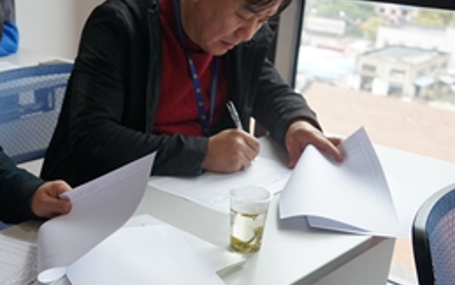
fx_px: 682
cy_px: 217
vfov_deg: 23.3
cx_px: 74
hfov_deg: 35.4
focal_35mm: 55
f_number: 4
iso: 200
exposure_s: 1/60
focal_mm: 28
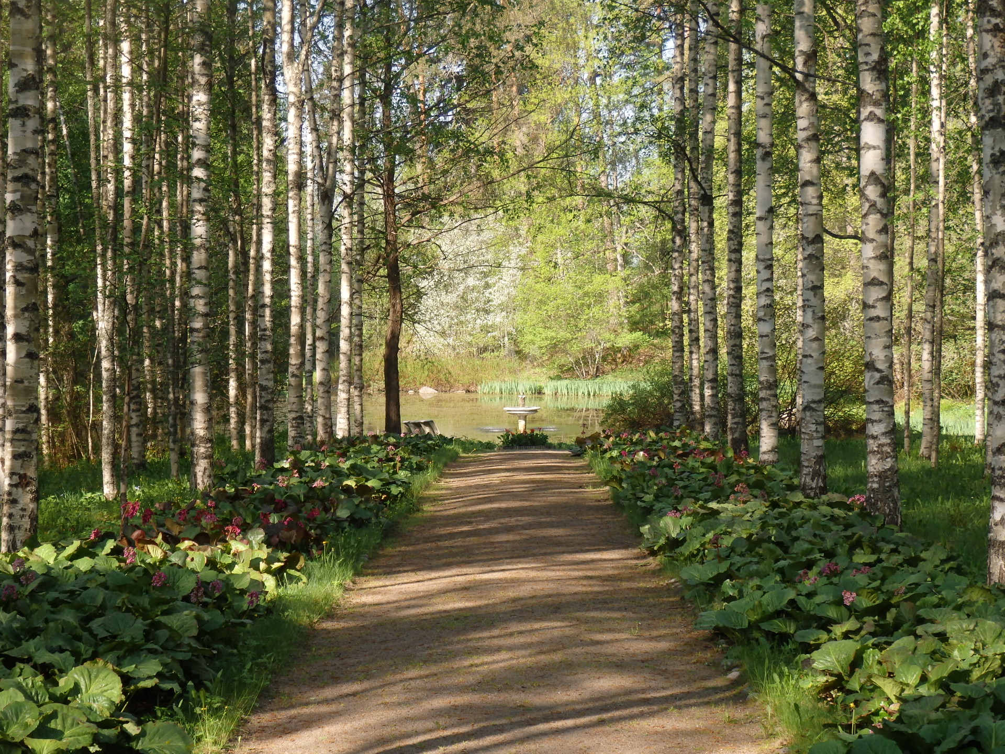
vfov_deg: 18.4
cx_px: 502
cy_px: 377
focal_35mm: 80
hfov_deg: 24.4
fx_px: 2323
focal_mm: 14.4
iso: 100
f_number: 4.6
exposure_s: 1/160
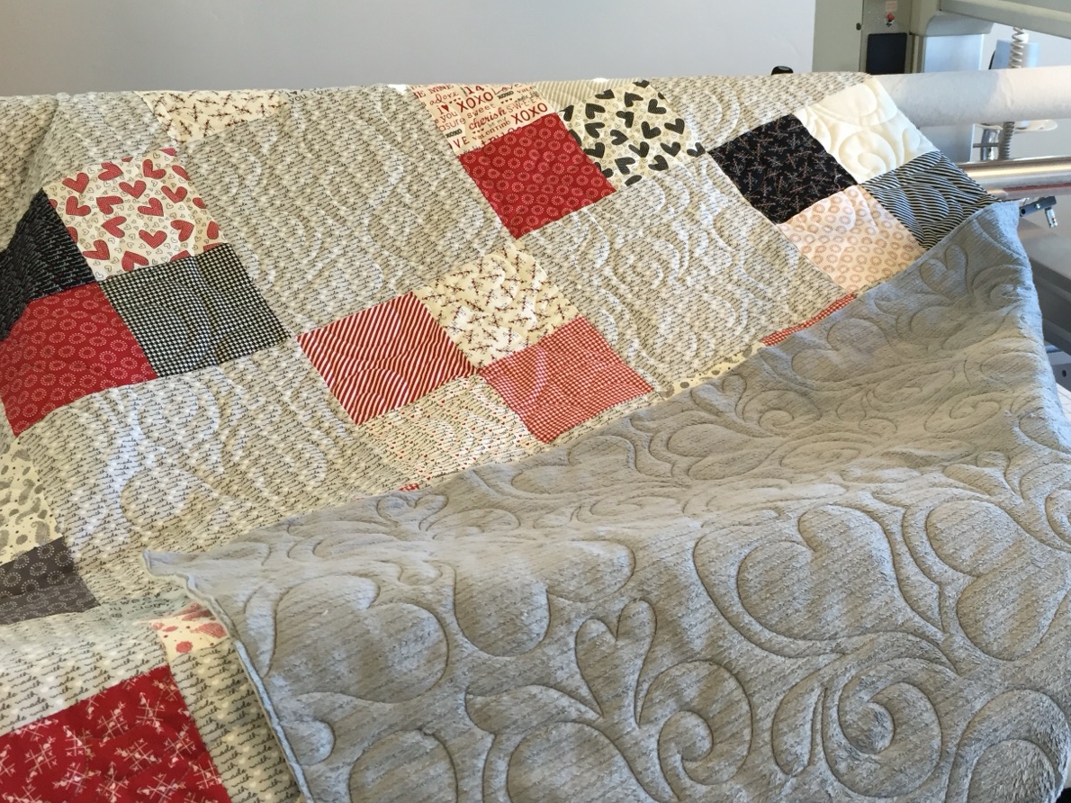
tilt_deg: -22.6
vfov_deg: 36.8
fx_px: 1206
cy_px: 383
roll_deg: -0.1
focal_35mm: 39
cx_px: 694
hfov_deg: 47.3
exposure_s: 1/30
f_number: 2.2
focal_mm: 4.15
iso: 64
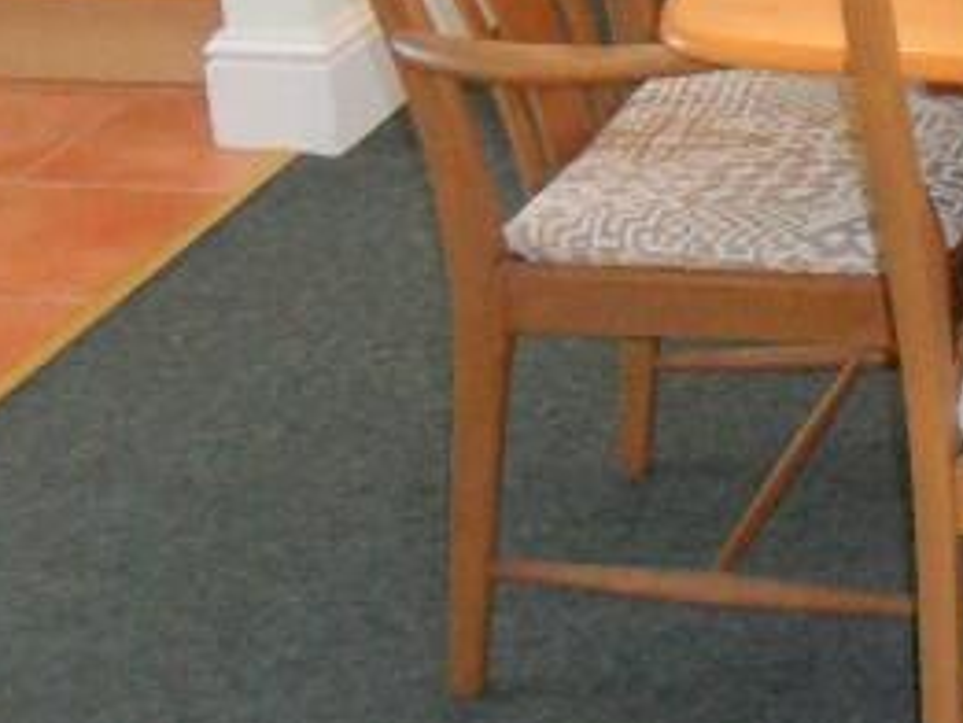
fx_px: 2616
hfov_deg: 17.5
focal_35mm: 94
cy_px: -225
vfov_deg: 15.0
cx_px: 1664
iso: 200
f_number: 3.2
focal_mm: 3.9
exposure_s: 1/30
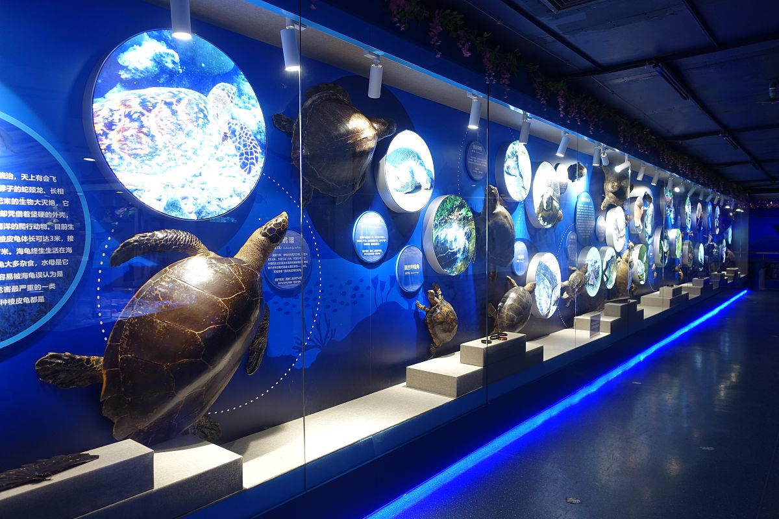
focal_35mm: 24
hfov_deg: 73.7
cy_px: 260
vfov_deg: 53.1
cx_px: 390
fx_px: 519
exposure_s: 1/30
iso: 125
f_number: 2.5
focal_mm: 8.8
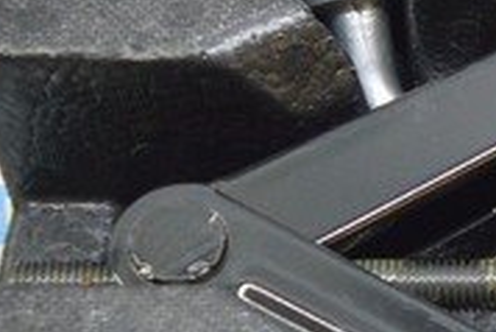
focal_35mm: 155
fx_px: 2137
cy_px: 303
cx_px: 669
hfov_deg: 12.8
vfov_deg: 8.8
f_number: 3.5
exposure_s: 1/40
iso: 400
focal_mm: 18
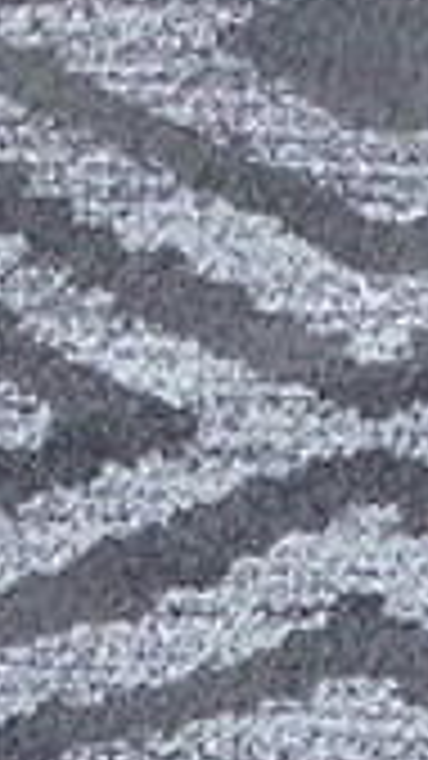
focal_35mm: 224
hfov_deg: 5.3
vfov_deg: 8.9
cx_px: 973
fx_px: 4522
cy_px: 1702
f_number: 3.2
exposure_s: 1/800
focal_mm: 4.6
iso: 64
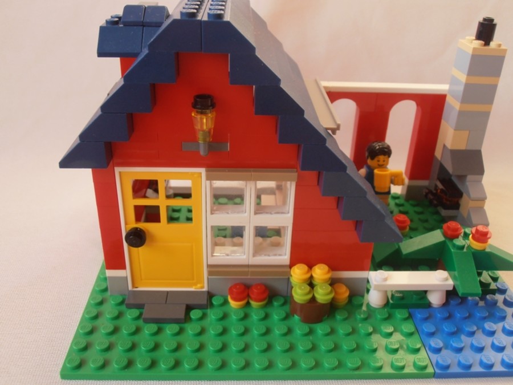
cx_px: 256
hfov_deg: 50.1
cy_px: 192
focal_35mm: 37
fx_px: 548
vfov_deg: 38.7
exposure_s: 1/40
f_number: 3.9
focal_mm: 6.61
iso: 80
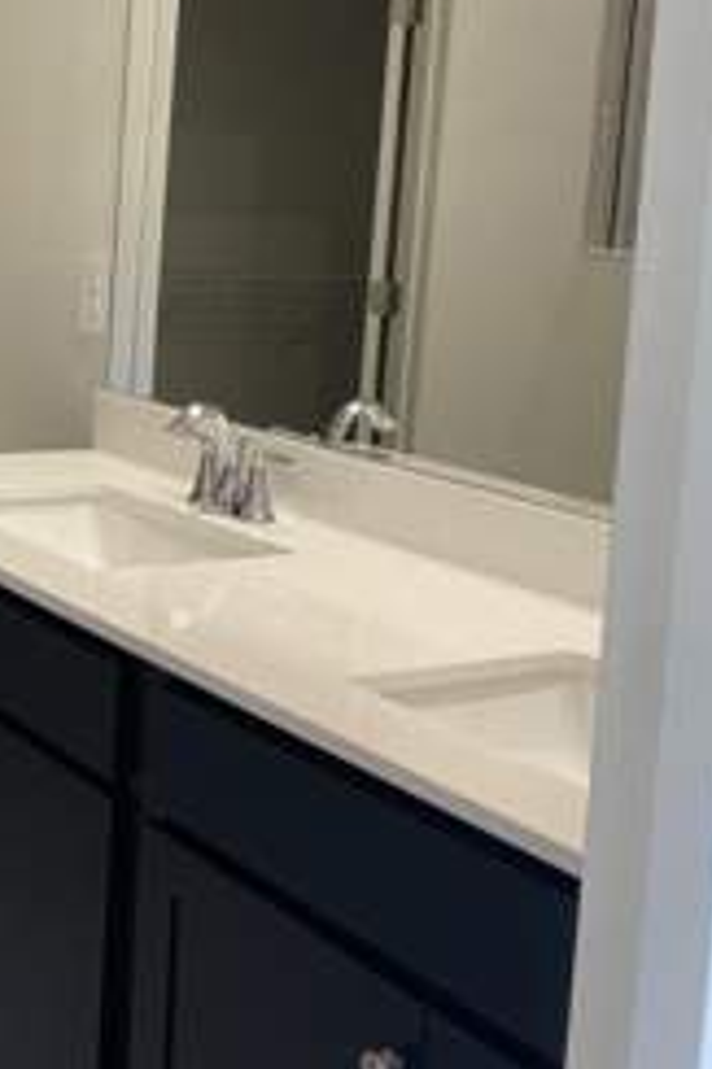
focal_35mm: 53
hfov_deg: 22.4
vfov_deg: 36.8
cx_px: -249
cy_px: 290
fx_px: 1574
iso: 80
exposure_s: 1/60
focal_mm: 4.25
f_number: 1.8
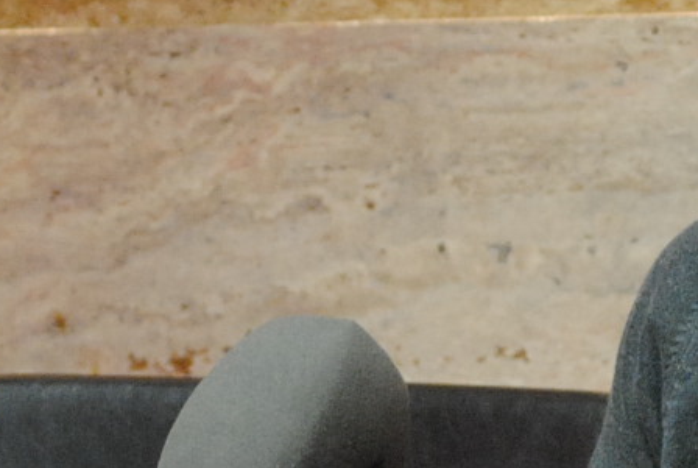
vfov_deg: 5.3
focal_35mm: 259
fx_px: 5028
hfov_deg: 7.9
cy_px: 198
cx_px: 489
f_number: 5.3
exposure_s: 1/30
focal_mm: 40
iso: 1250
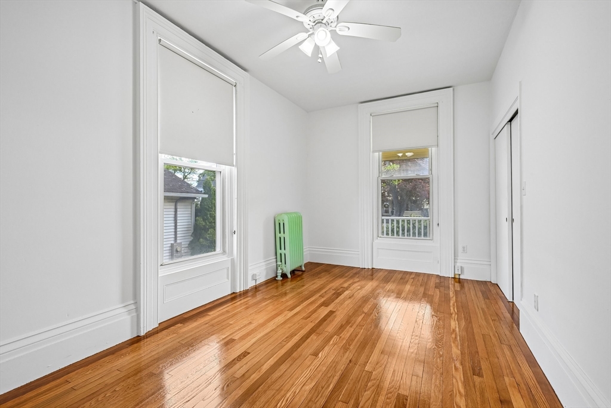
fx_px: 272
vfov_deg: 73.8
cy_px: 204
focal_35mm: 16
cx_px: 306
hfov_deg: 96.7
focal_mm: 16
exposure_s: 1/25
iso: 400
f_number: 8
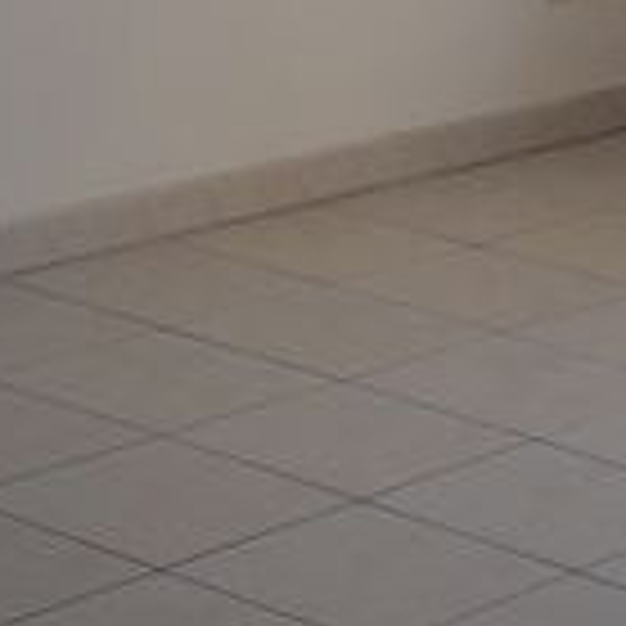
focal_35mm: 172
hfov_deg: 10.0
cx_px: 824
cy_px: -59
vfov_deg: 10.1
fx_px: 3519
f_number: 1.9
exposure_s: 1/176
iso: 40
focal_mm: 3.6
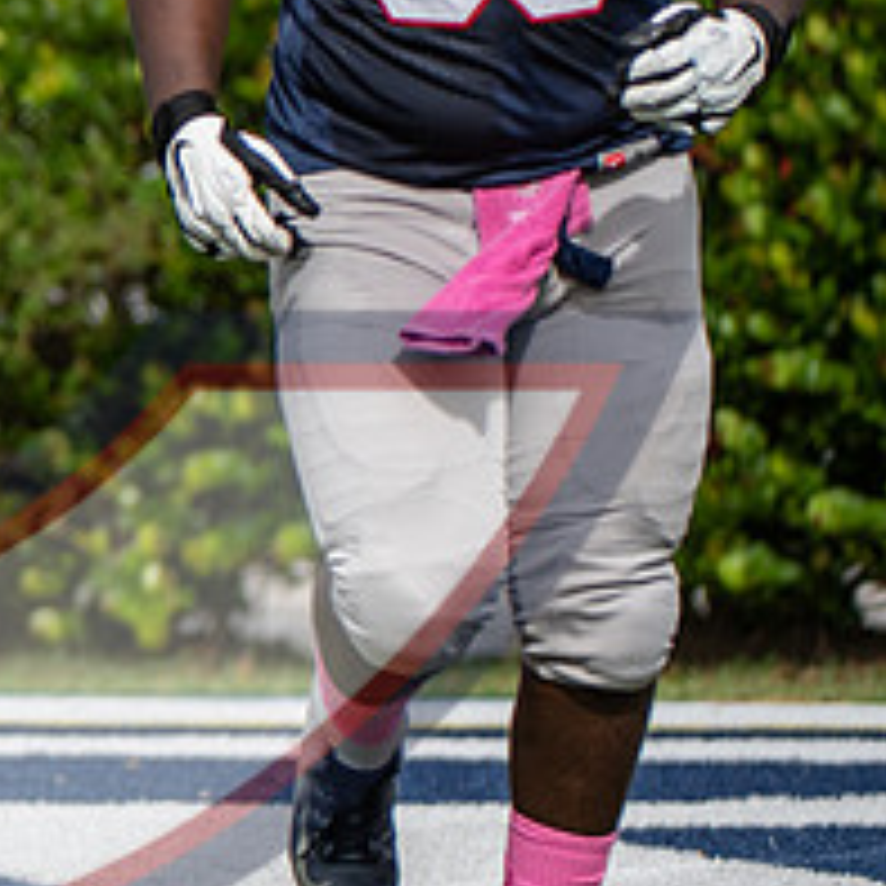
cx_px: -939
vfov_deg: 2.3
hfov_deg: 2.3
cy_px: 114
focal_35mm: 748
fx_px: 21660
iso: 110
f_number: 4
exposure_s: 1/1000
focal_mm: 200
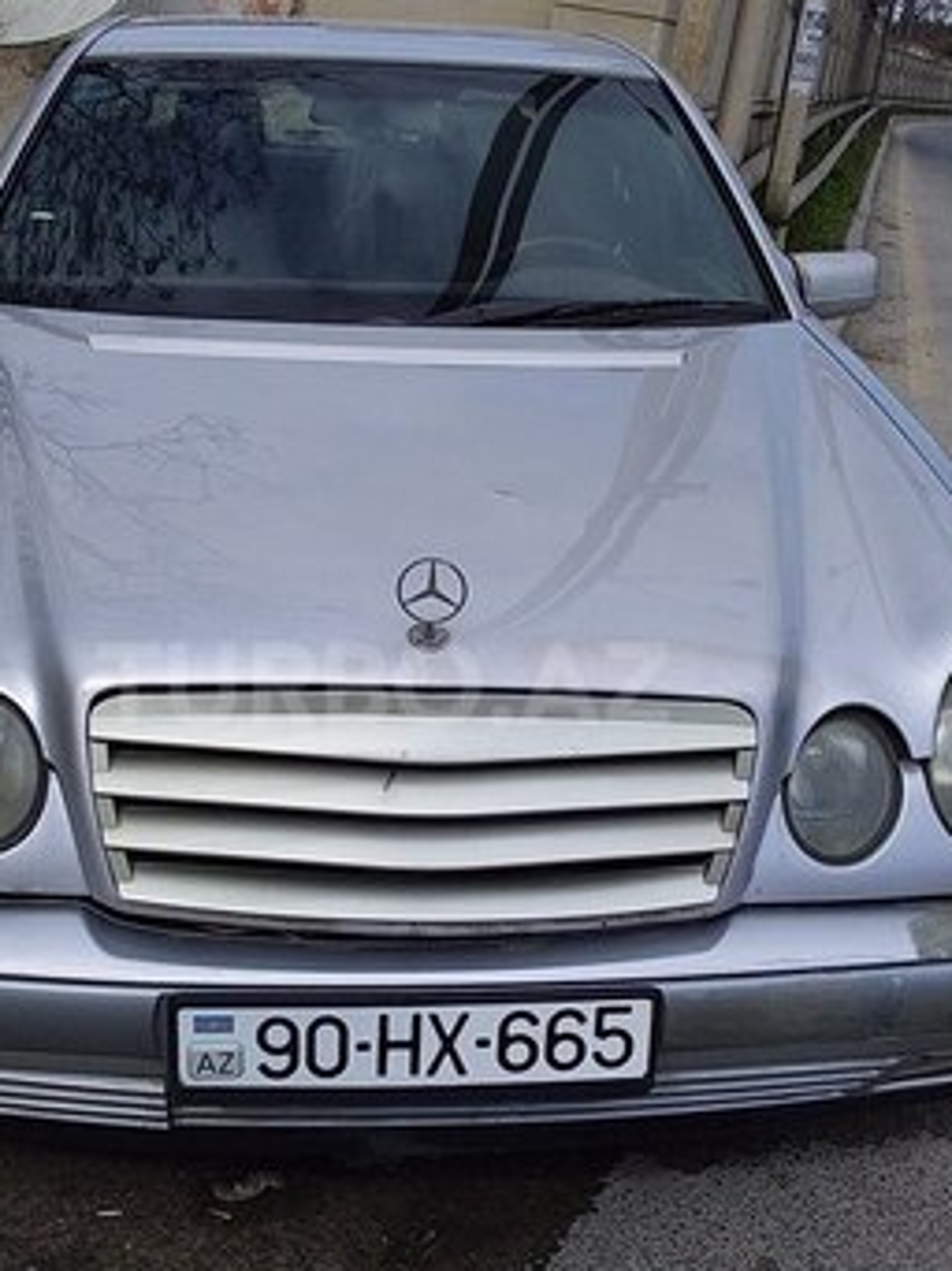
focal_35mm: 45
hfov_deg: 32.1
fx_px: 1652
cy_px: 684
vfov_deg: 42.1
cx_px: 383
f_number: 2.2
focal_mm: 3.3
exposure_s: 1/1457
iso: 40
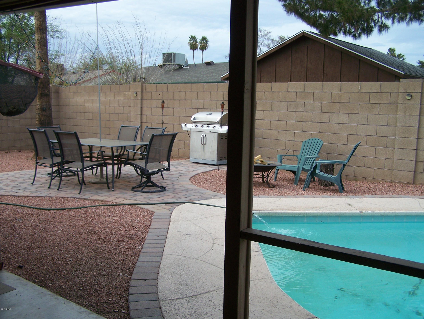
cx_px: 212
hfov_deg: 48.9
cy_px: 160
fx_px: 466
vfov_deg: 37.8
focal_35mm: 38
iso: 80
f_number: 2.8
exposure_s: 1/400
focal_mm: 6.3
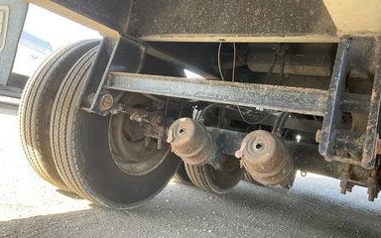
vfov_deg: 39.3
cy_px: 100
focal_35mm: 32
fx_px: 332
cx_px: 194
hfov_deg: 59.6
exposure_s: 1/82
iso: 64
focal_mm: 3
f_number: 1.8
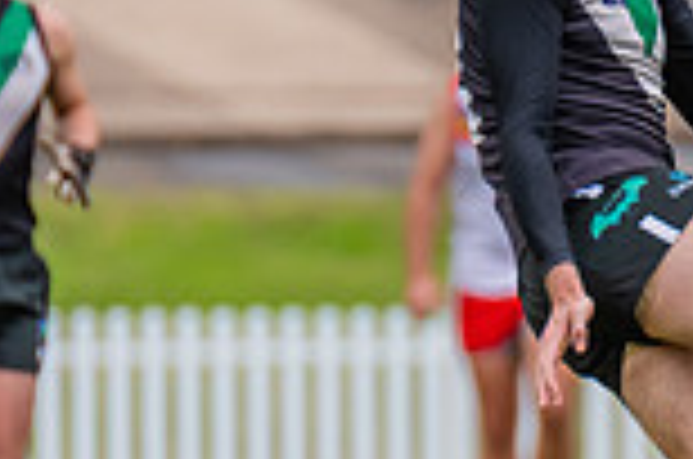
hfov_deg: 1.0
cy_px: 327
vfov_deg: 0.7
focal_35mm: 1986
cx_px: 906
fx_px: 38151
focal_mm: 420
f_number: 5.6
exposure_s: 1/1000
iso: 800
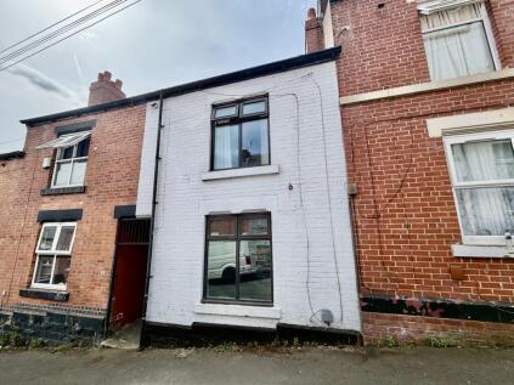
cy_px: 192
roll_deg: +0.9
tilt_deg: +9.2
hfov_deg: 102.1
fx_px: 208
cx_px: 257
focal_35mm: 14
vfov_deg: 85.6
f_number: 2.2
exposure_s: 1/830
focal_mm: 2.22
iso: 25
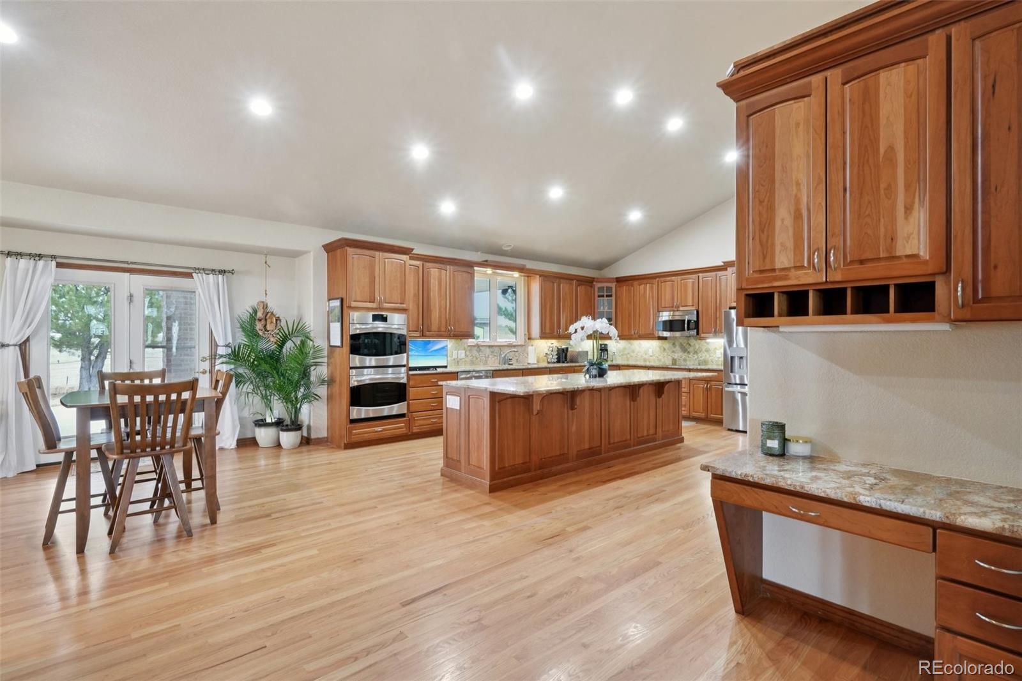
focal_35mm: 17
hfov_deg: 93.0
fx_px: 485
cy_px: 340
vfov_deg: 70.1
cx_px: 511
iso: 800
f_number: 8
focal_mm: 11.4
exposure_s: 1/4
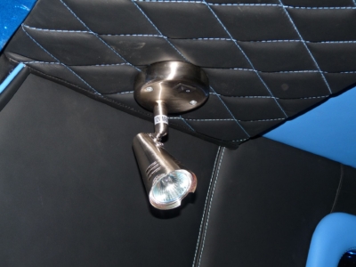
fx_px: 648
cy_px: 134
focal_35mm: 63
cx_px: 178
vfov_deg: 23.3
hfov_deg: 30.7
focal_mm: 11.1
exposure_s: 1/125
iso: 100
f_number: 3.4
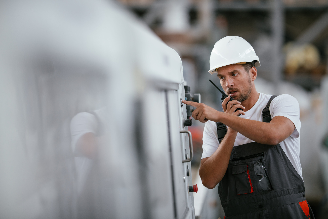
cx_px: 164
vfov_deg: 6.9
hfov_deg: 10.3
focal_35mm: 200
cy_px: 110
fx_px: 1822
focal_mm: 200
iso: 400
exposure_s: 1/400
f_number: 2
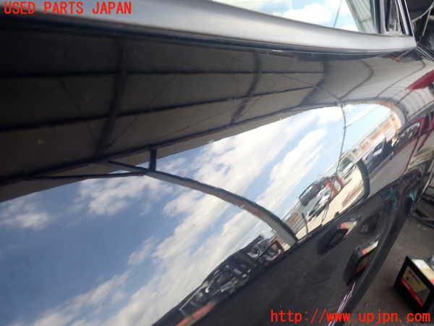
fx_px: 376
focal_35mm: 30
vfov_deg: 46.8
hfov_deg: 60.0
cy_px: 163
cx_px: 217
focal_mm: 5.4
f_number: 2.3
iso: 100
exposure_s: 1/160
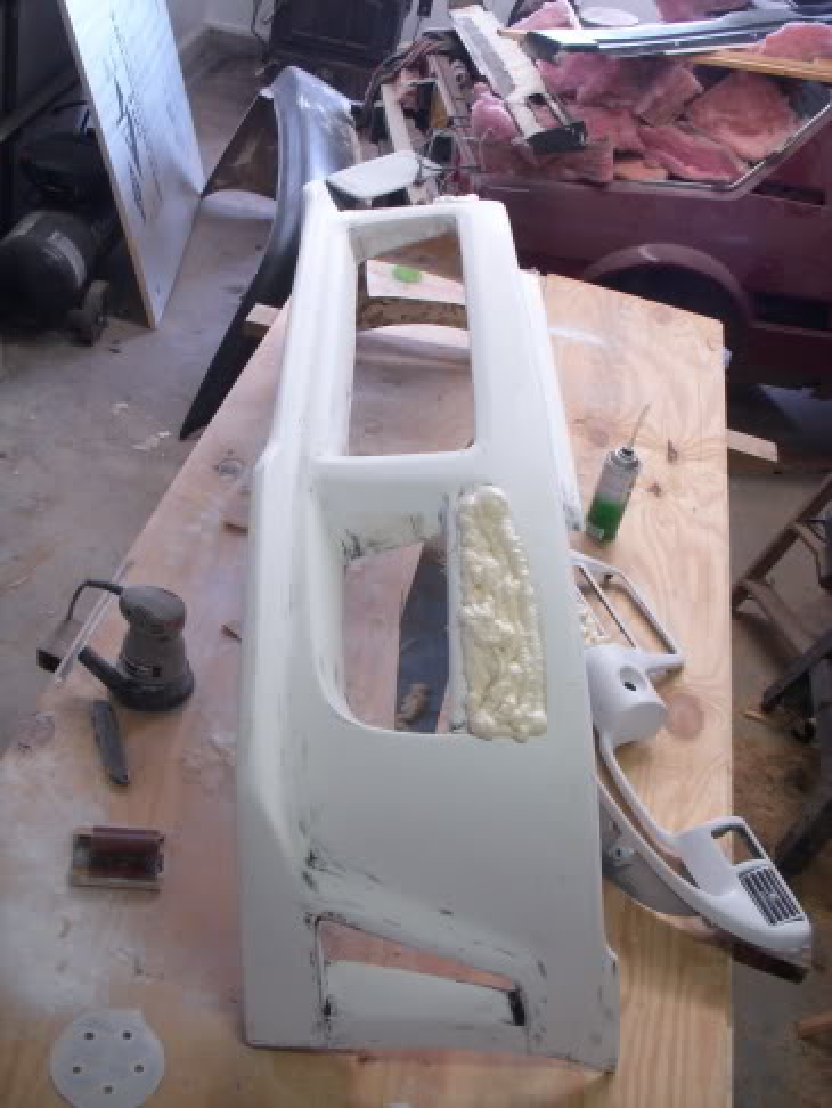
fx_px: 1217
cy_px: 554
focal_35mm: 38
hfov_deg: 37.8
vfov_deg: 49.0
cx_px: 416
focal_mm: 6.3
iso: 200
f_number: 3.3
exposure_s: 1/30
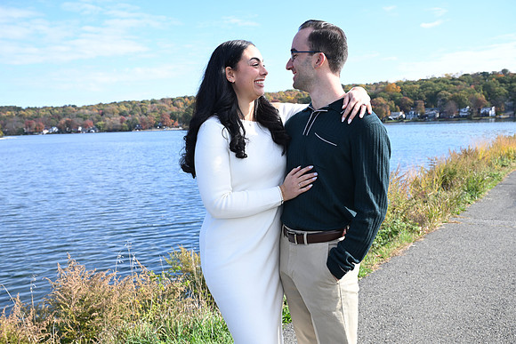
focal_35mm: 37
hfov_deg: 51.9
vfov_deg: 36.0
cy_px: 172
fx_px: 530
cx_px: 258
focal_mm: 37
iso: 100
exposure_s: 1/100
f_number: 8
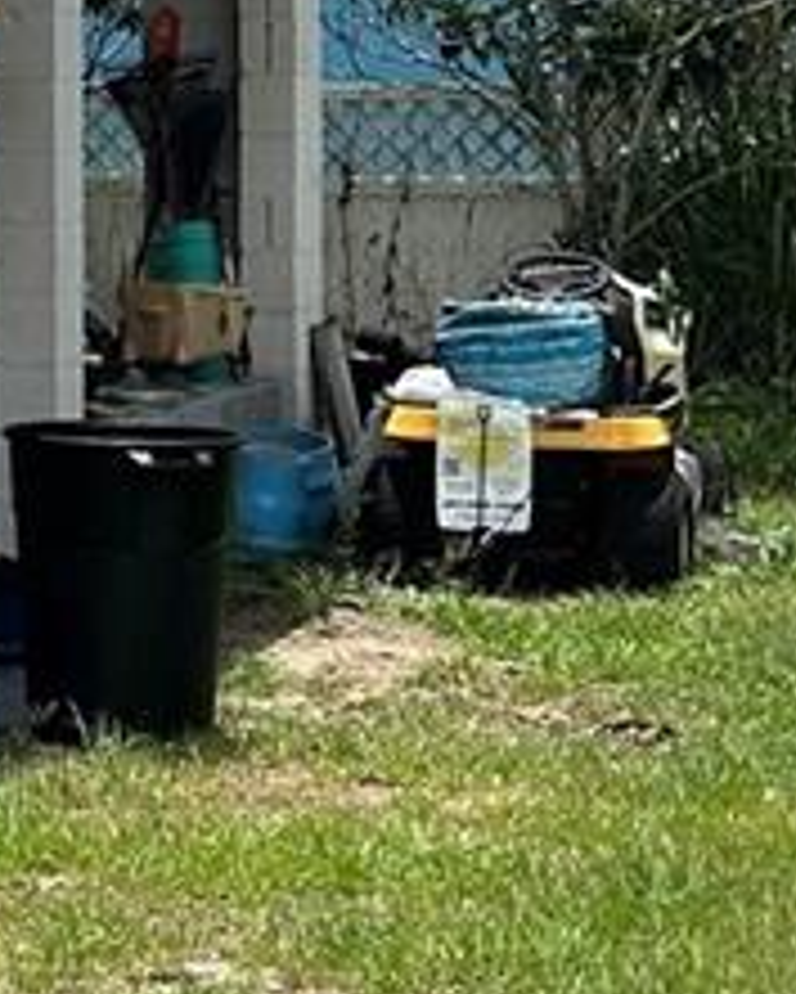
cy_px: 94
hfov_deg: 10.7
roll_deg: +0.3
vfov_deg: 13.8
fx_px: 4061
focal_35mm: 138
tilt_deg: -0.8
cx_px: -490
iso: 50
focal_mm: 5.7
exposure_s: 1/5587
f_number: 1.5
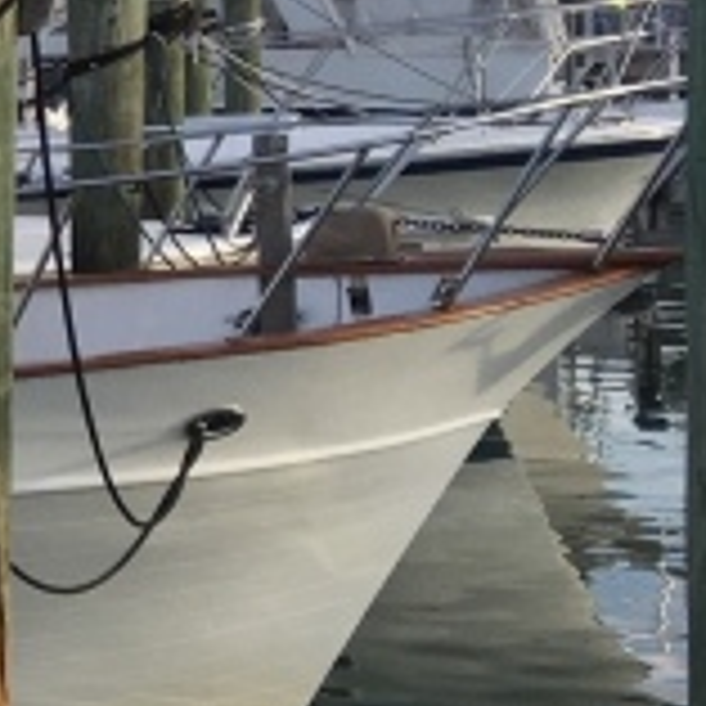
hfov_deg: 11.0
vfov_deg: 13.3
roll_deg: +1.1
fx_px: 3023
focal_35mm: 131
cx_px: -1034
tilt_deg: -4.6
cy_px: 288
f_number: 2.2
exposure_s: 1/894
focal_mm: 4.15
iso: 25
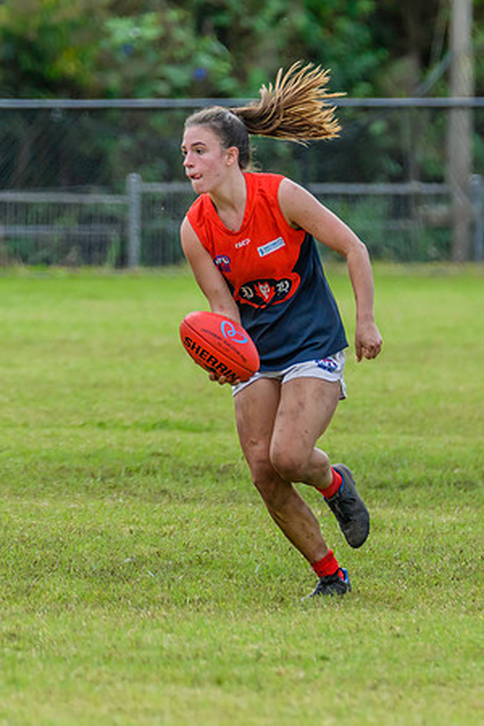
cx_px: 344
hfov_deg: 1.3
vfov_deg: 2.0
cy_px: 437
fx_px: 20691
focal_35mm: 1026
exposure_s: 1/2000
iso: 1250
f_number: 6.3
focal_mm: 460
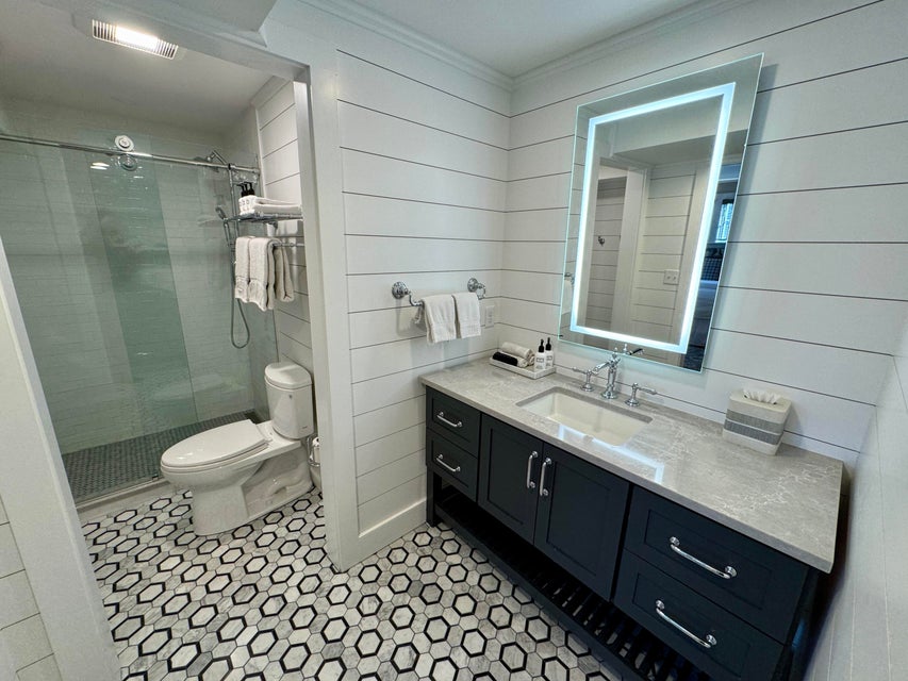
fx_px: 367
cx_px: 454
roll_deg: -1.5
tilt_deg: -15.3
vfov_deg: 85.7
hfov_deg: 102.1
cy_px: 340
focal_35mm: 14
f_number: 2.2
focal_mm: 2.22
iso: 160
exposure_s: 1/120
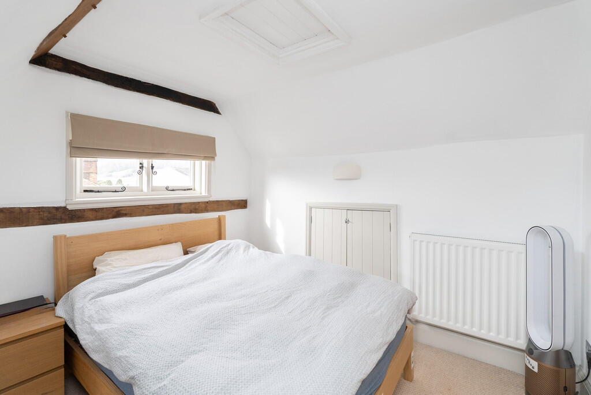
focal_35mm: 16
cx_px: 296
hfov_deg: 96.7
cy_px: 198
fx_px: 263
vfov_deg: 73.8
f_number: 7.1
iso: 1250
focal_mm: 16
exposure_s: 1/60
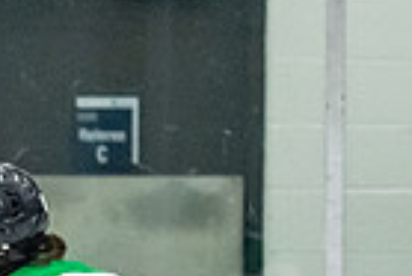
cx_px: -480
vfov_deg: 1.7
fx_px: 9211
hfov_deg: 2.5
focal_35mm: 804
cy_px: 518
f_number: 2.8
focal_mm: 112
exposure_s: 1/800
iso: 4000
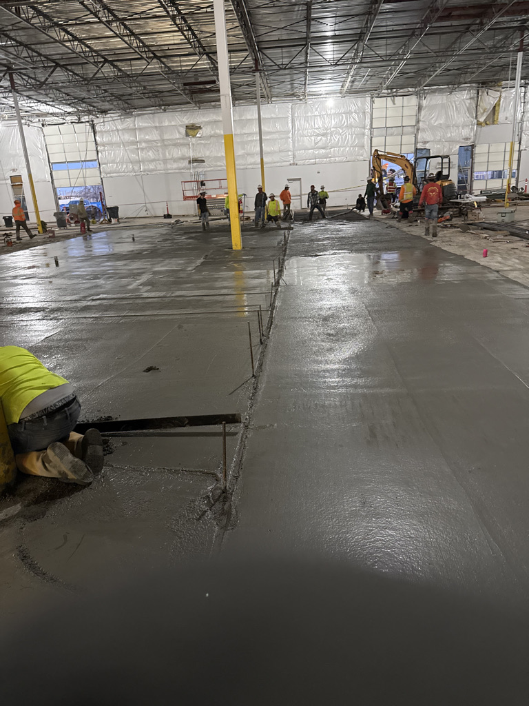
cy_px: 353
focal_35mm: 24
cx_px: 264
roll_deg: +3.7
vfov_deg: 71.6
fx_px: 489
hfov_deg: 56.8
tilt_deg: -15.3
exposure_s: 1/40
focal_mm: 6.76
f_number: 1.78
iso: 800
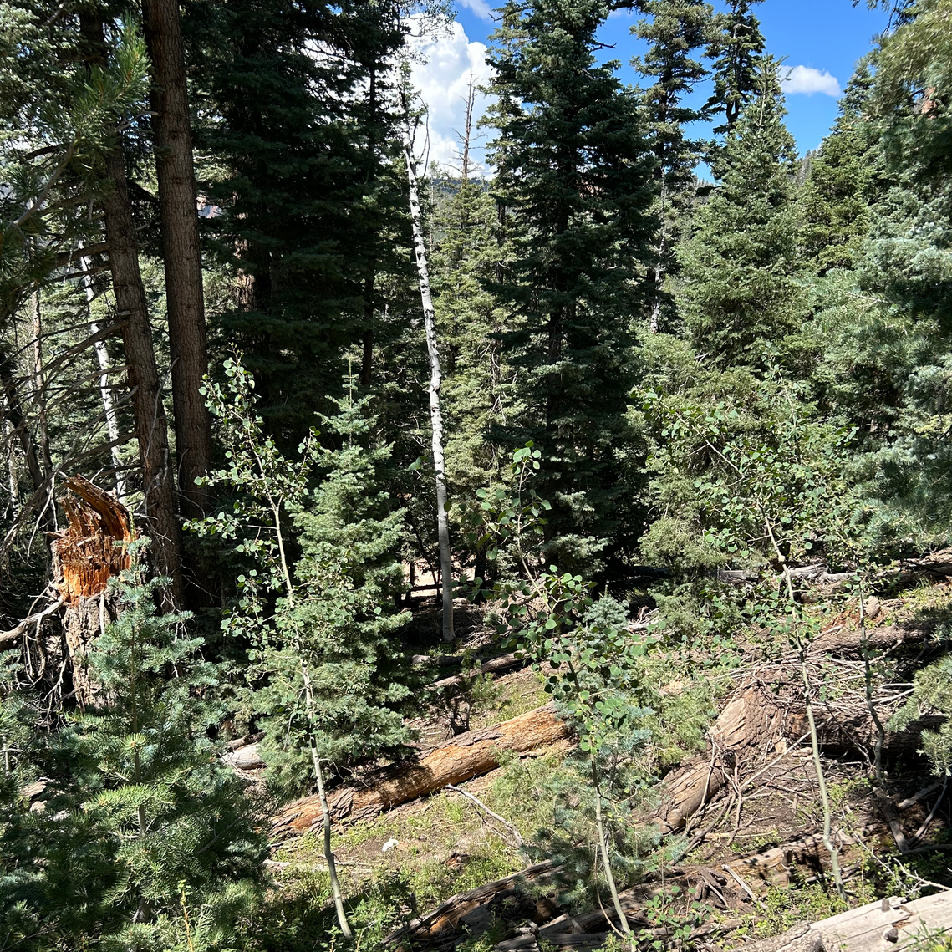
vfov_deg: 52.2
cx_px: 476
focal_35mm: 31
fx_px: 965
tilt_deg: -15.9
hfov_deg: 52.5
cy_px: 573
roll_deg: -1.6
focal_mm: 5.7
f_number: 1.5
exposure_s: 1/2045
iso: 50
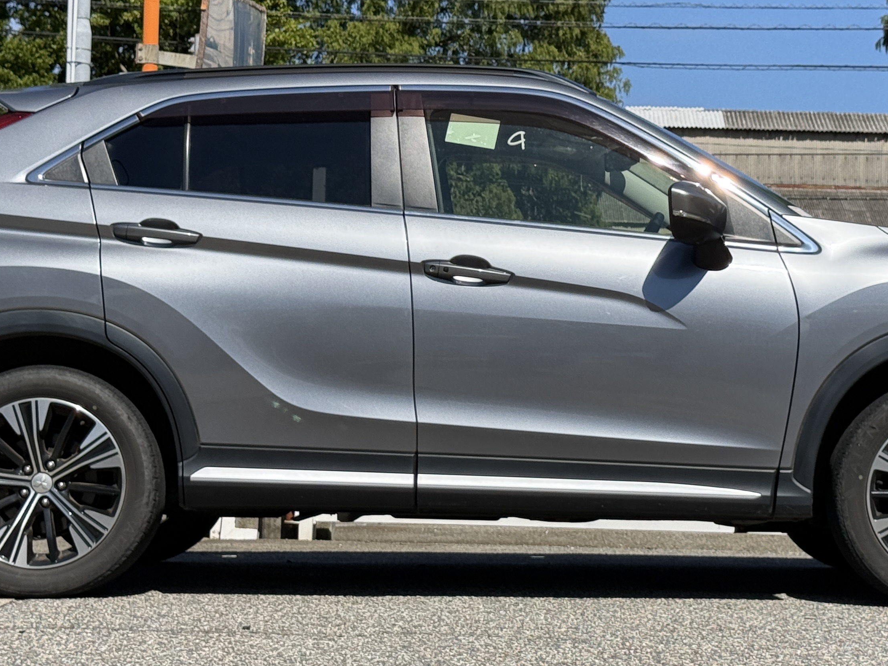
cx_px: 518
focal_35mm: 87
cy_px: 285
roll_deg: -1.7
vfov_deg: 17.0
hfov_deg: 22.5
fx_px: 2231
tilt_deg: +3.3
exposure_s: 1/5587
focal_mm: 6.76
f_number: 1.78
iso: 64
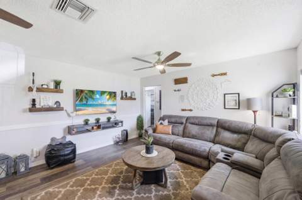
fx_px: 117
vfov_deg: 81.0
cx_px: 151
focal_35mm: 14
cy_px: 100
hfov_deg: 104.4
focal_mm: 14
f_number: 8
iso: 2000
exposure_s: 1/640
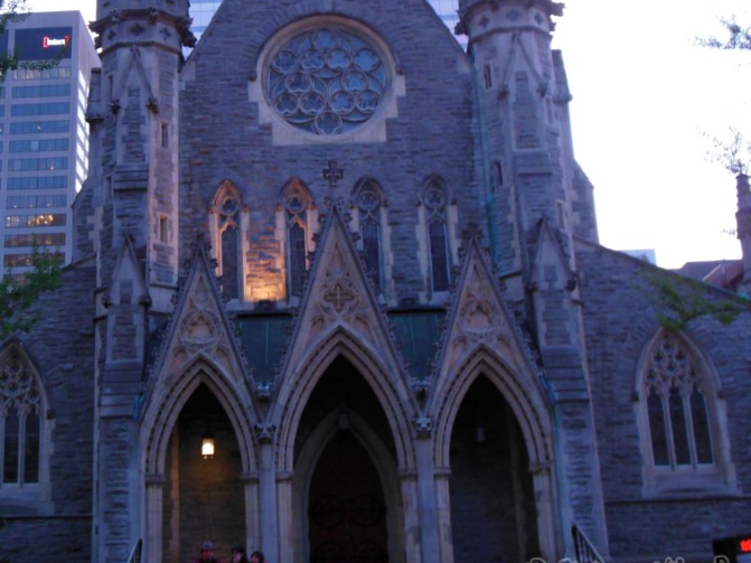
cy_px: 167
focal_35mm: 58
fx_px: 1258
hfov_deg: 33.1
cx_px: 279
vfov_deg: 25.0
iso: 400
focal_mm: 6.8
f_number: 3.6
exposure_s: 1/30
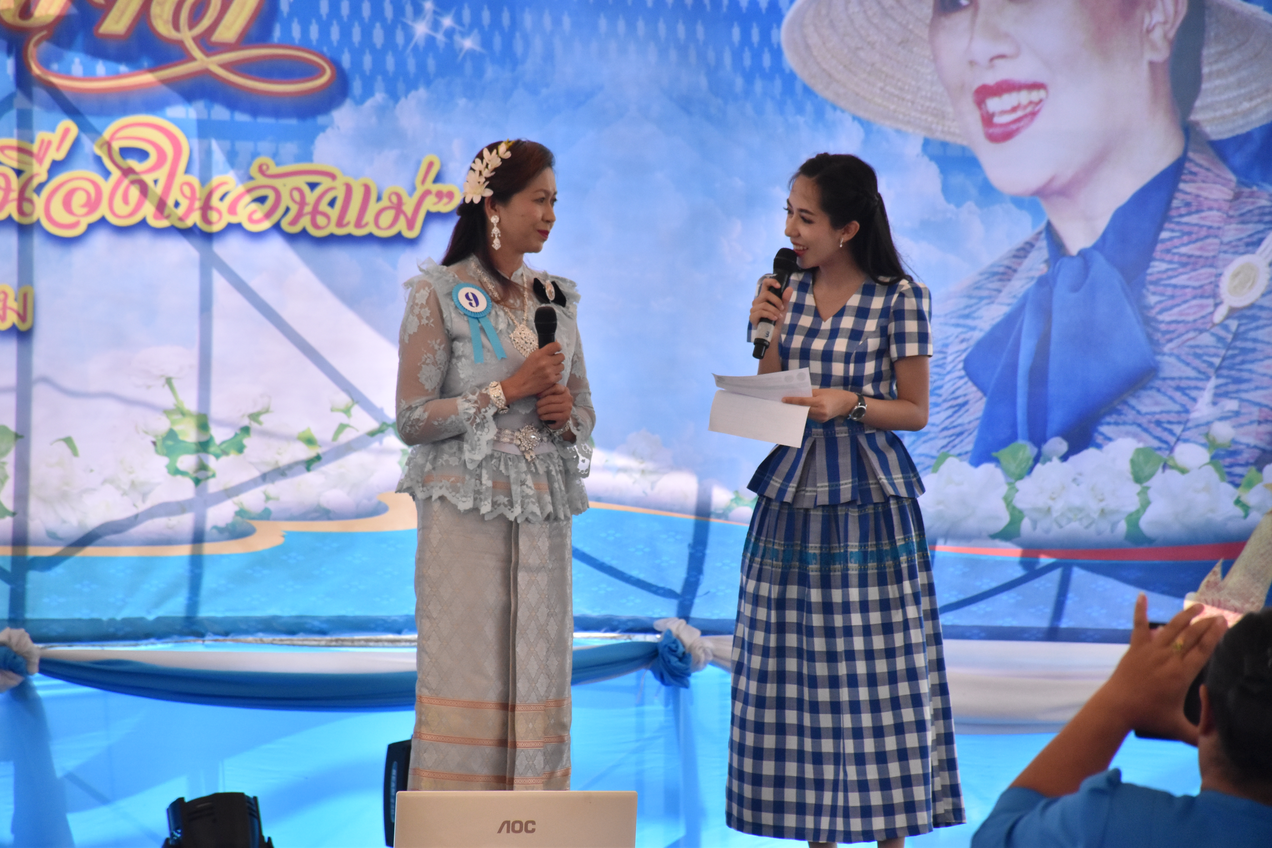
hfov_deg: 9.8
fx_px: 7419
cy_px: 424
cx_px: 636
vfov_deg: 6.5
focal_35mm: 210
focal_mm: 140
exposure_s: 1/2500
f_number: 6.3
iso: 1600
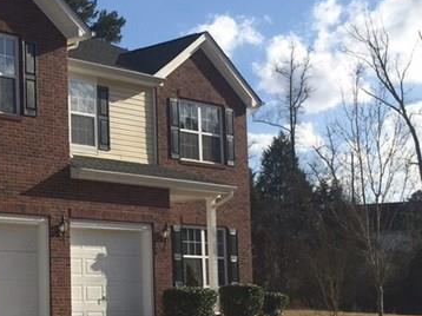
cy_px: 230
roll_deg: +0.3
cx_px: -12
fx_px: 1011
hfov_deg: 22.6
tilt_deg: +5.5
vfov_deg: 17.7
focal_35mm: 83
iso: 32
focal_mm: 4.15
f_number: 2.2
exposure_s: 1/2083
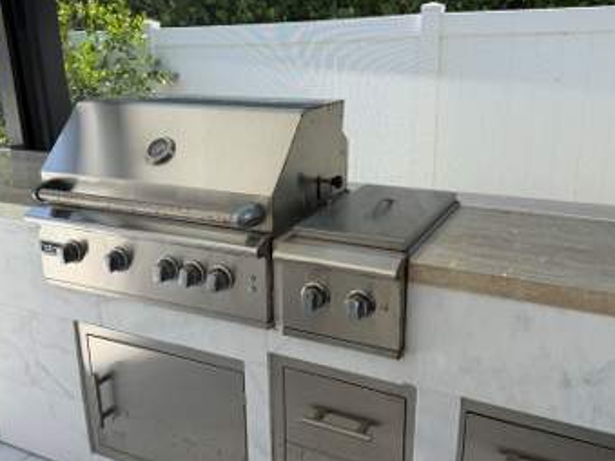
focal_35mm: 34
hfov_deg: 54.0
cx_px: 303
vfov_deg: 41.8
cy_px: 223
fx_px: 604
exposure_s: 1/1156
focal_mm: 6.76
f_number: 1.78
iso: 80
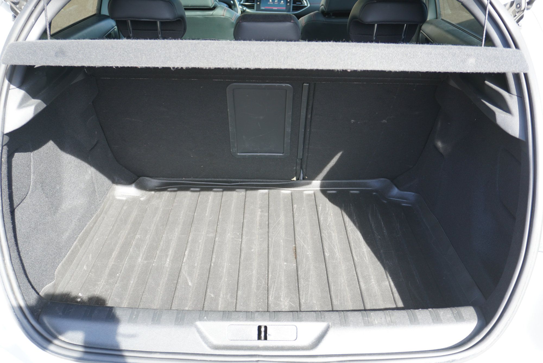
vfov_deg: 41.8
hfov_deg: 59.5
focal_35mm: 32
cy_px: 182
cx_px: 272
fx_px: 475
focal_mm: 21
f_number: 4
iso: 125
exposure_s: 1/40
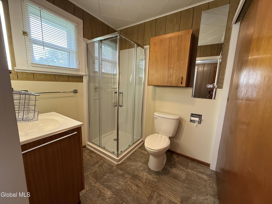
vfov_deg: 85.7
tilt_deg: -8.5
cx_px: 136
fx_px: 110
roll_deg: -2.1
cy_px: 102
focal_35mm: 14
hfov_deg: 102.1
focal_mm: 2.22
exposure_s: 1/60
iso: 320
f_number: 2.2
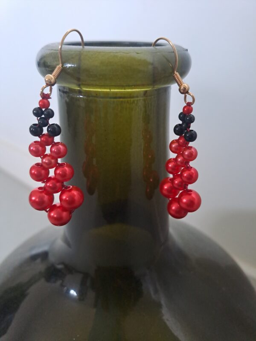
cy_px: 170
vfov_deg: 69.4
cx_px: 128
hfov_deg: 54.9
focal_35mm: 25
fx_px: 247
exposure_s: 1/50
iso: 250
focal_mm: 4.65
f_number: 1.8
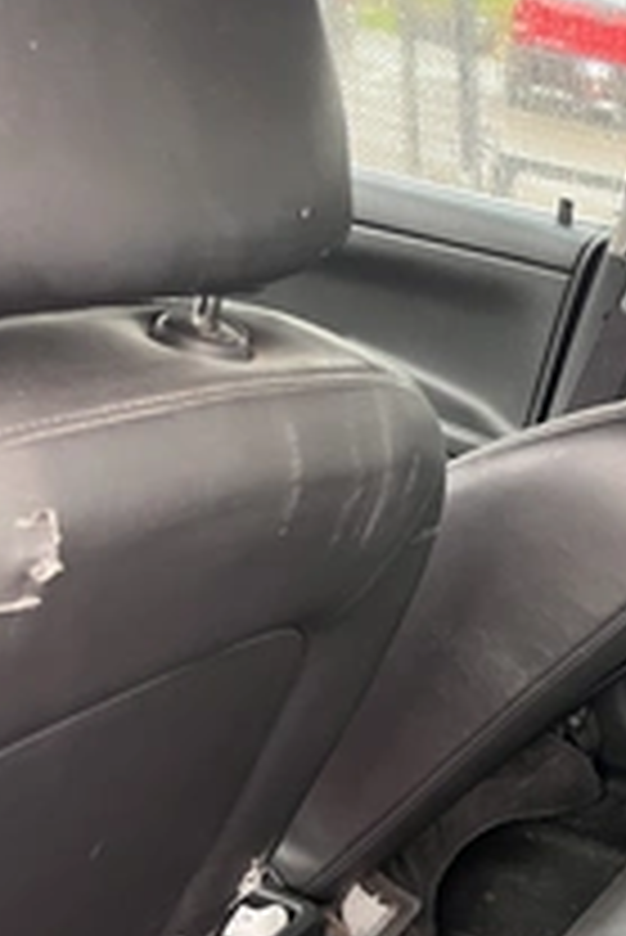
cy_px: 630
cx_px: 865
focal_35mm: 52
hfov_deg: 22.6
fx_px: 1354
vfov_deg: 37.7
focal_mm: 5.1
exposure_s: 1/60
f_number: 1.6
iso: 200
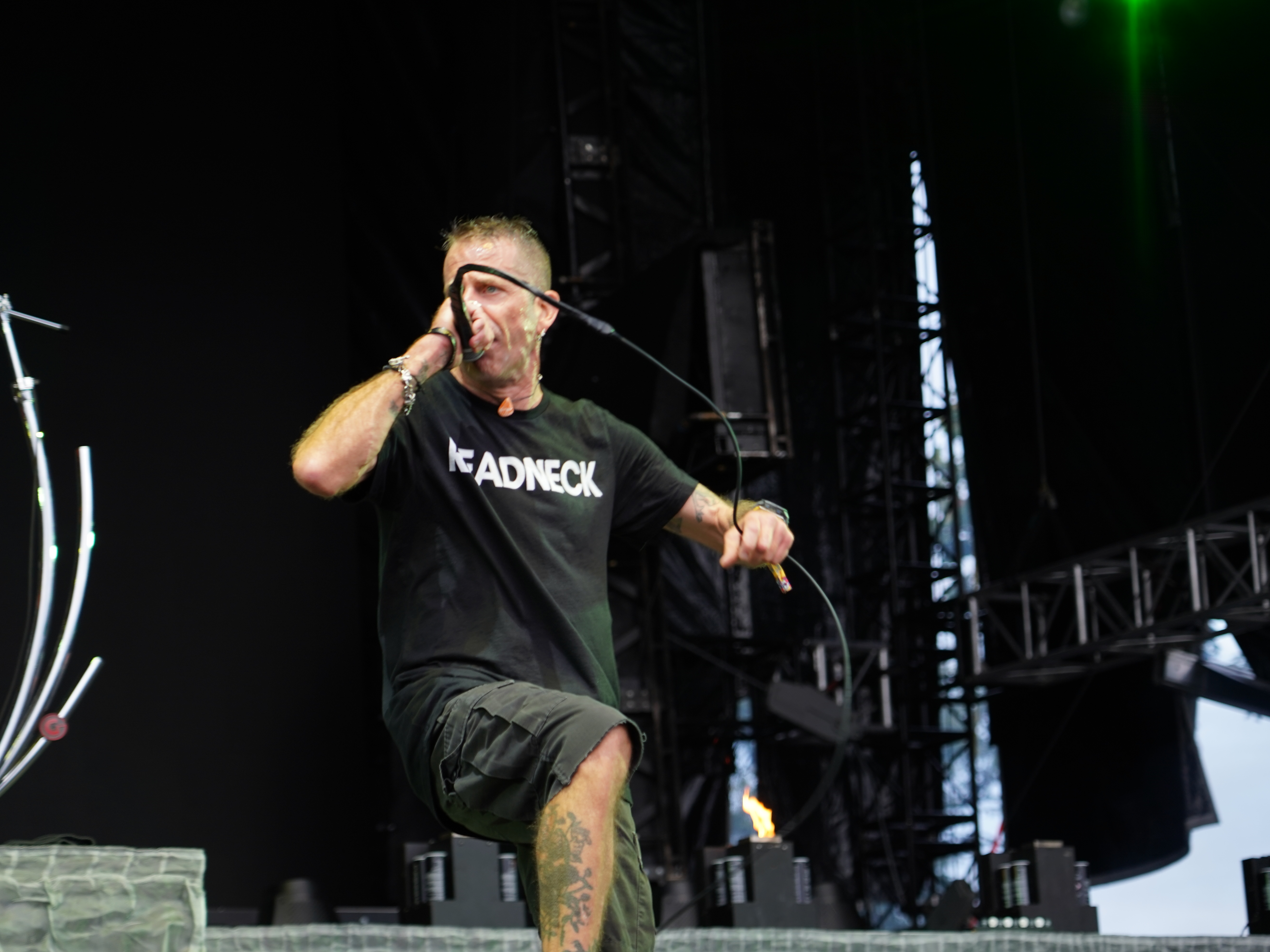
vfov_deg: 15.1
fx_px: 3595
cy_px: 475
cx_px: 651
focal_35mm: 98
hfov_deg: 20.0
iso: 320
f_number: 4
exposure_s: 1/100
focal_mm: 90
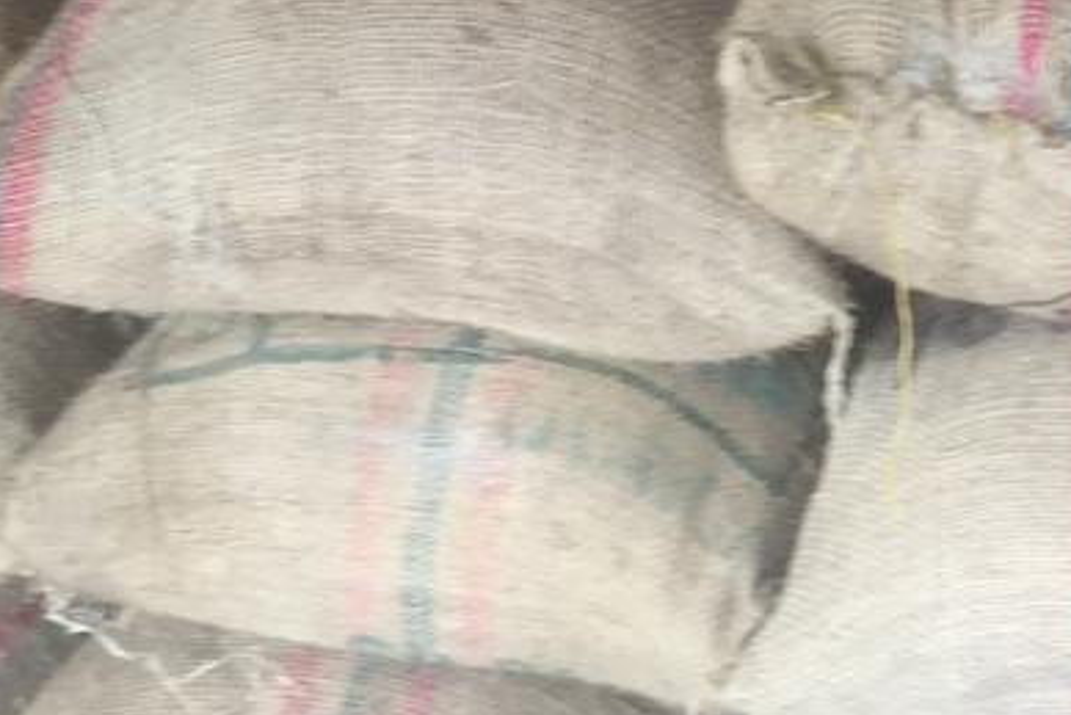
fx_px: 3333
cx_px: 1228
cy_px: -83
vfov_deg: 12.0
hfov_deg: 17.5
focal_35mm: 112
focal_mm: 4.15
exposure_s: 1/60
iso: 40
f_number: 2.2
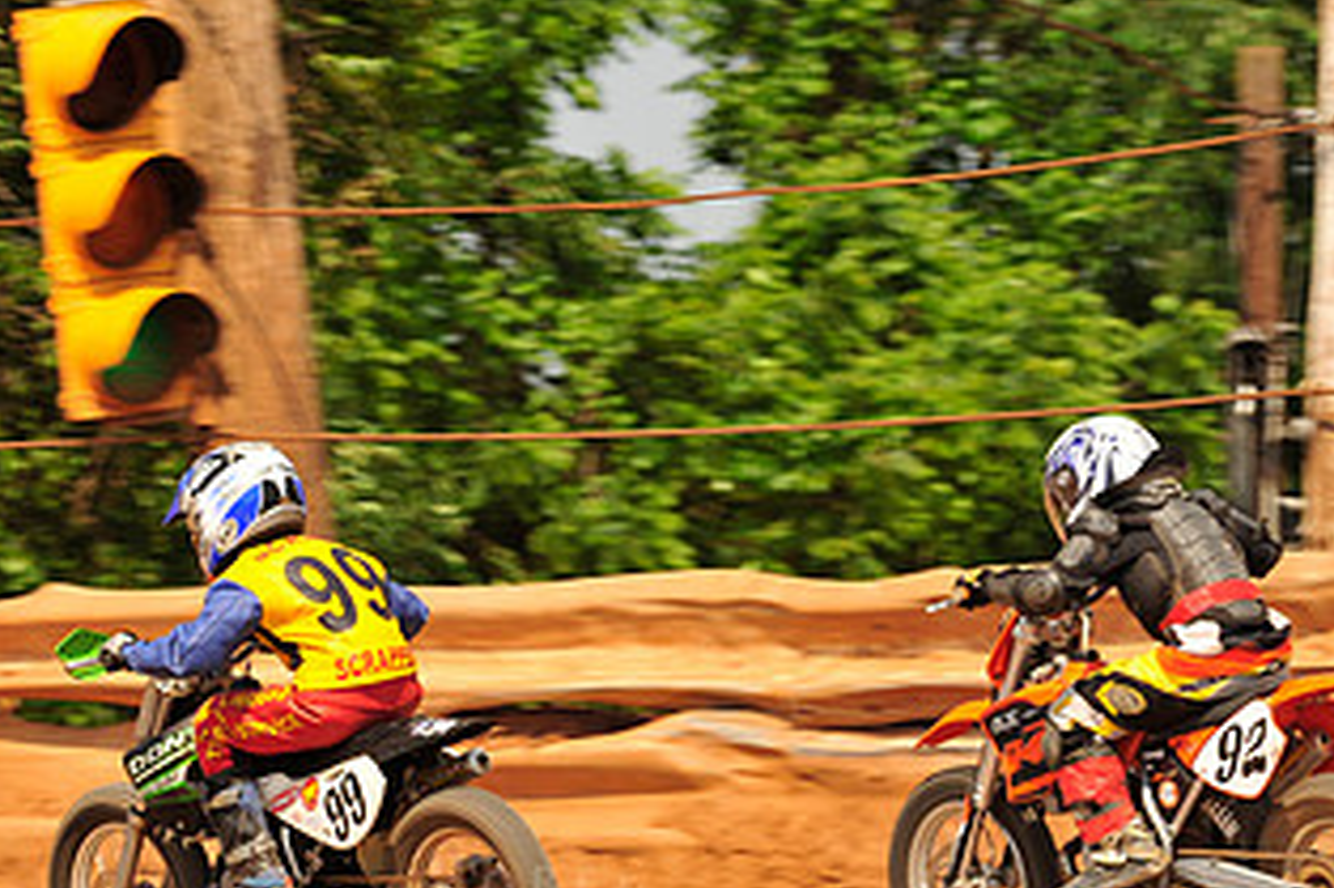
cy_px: 731
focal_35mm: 369
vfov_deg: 3.7
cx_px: 544
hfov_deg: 5.6
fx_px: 13666
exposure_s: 1/400
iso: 200
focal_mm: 200
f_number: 9
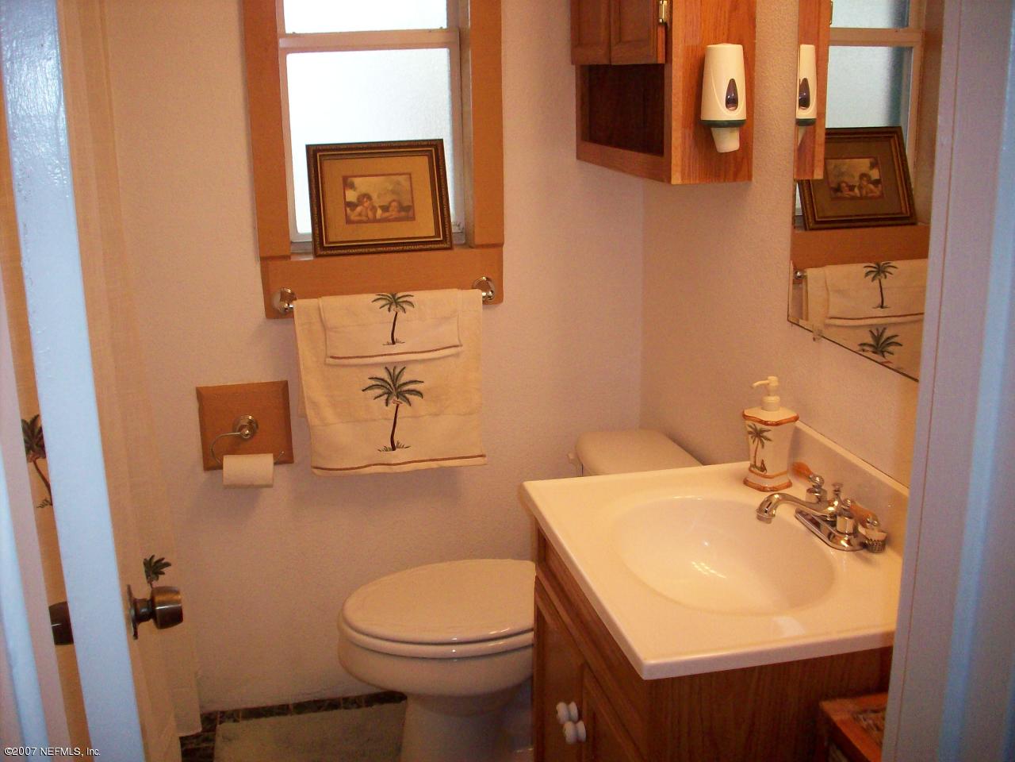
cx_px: 508
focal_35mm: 37
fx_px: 1085
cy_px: 381
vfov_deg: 38.7
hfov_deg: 50.1
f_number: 2.8
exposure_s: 1/64
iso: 200
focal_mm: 6.2
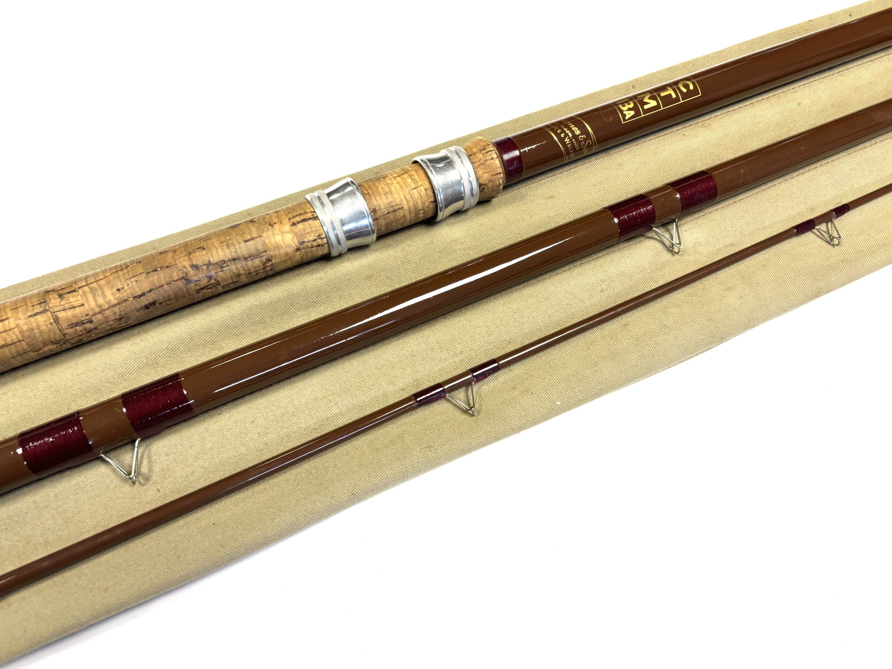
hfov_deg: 67.3
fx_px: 670
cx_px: 446
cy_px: 334
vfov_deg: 53.1
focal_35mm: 26
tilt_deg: -69.1
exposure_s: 1/121
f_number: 1.6
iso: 80
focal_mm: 5.96
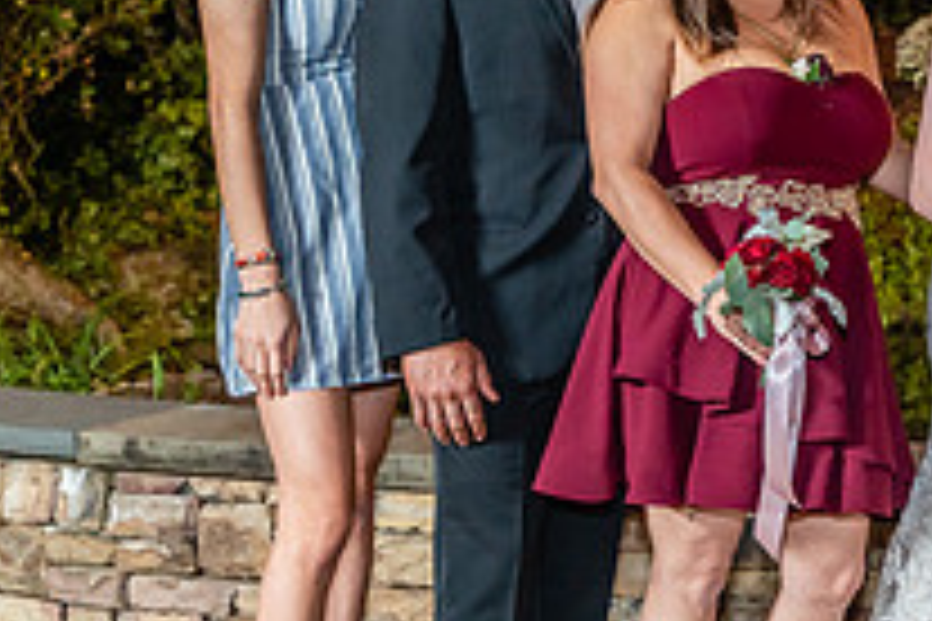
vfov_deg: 14.0
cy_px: 272
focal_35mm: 98
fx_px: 2537
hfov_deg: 19.7
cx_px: 1072
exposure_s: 1/60
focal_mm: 35
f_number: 2.8
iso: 1000
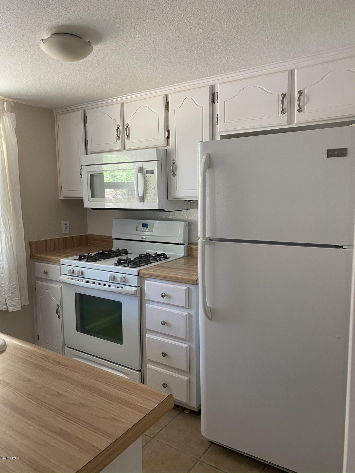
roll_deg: +0.8
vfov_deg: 67.3
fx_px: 356
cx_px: 178
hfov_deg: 53.1
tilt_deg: -4.6
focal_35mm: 26
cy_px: 236
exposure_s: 1/60
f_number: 1.8
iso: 125
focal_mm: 4.25
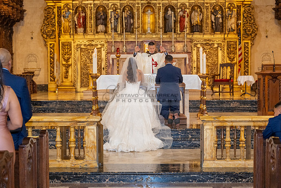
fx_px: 531
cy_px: 94
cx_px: 140
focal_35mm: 68
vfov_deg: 20.0
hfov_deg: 29.6
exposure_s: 1/200
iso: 2000
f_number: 3.5
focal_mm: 68
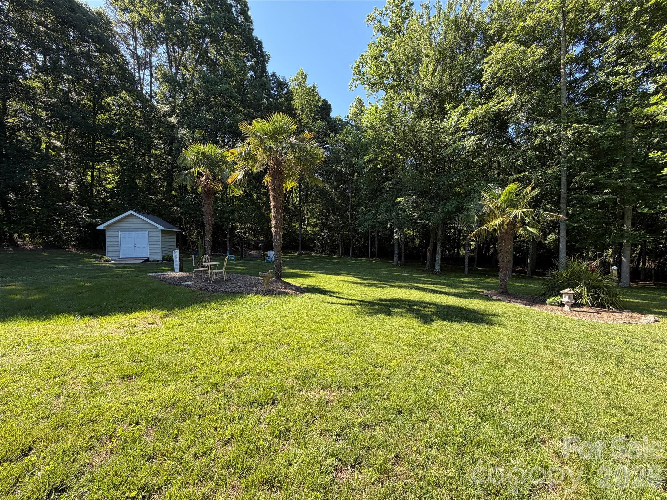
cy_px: 250
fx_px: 270
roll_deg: +0.6
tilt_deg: -2.8
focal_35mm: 14
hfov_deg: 102.1
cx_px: 334
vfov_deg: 85.7
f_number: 2.2
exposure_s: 1/421
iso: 64
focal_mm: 2.22
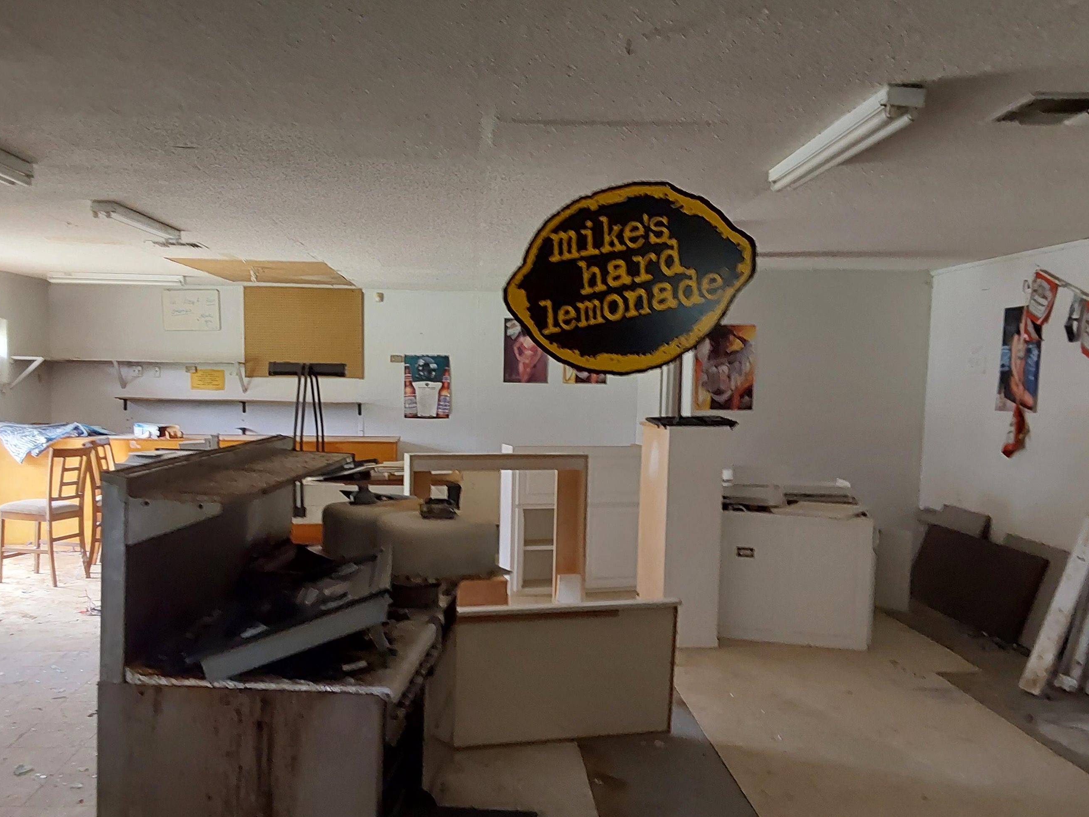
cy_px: 480
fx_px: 1038
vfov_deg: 42.8
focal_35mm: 33
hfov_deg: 55.3
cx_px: 513
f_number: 1.9
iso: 250
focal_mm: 2.91
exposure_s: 1/30
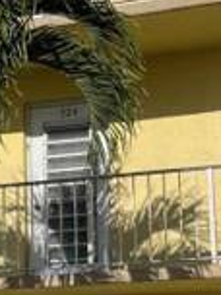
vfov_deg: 13.5
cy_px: 141
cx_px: 66
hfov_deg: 10.1
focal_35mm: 146
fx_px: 1243
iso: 50
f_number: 1.5
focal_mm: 5.7
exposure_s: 1/10309
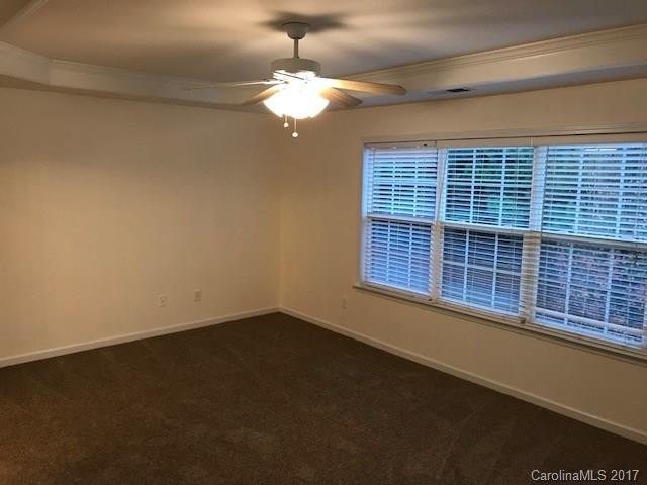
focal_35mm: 28
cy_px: 242
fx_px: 523
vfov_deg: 49.7
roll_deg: -0.3
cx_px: 324
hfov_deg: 63.4
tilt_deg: -7.5
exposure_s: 1/17
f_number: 1.8
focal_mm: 3.99
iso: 40
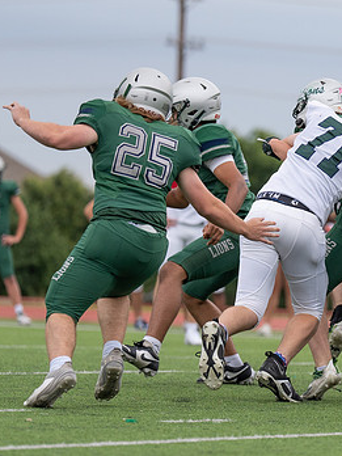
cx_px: 481
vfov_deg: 4.9
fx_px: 5361
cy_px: 272
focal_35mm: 407
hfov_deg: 3.6
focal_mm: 151
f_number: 2.8
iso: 250
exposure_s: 1/1250
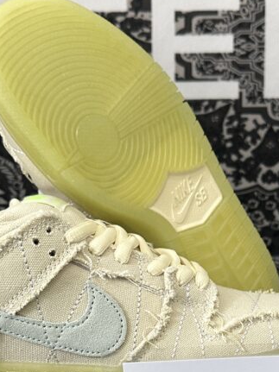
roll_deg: +0.9
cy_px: 307
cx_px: 162
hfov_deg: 25.6
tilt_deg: -7.6
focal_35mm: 57
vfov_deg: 32.7
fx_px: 613
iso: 250
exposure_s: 1/50
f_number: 1.78
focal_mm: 6.86
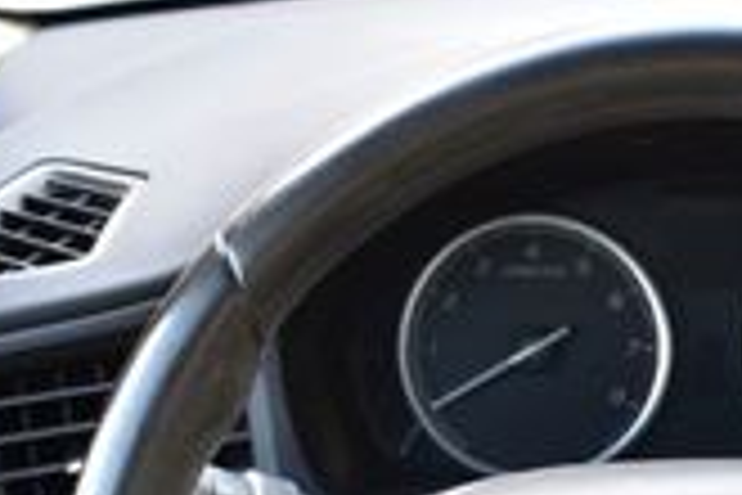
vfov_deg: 10.9
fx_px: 2513
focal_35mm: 122
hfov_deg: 16.5
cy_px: 706
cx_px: 724
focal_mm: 21
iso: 400
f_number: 7.1
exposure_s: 1/25
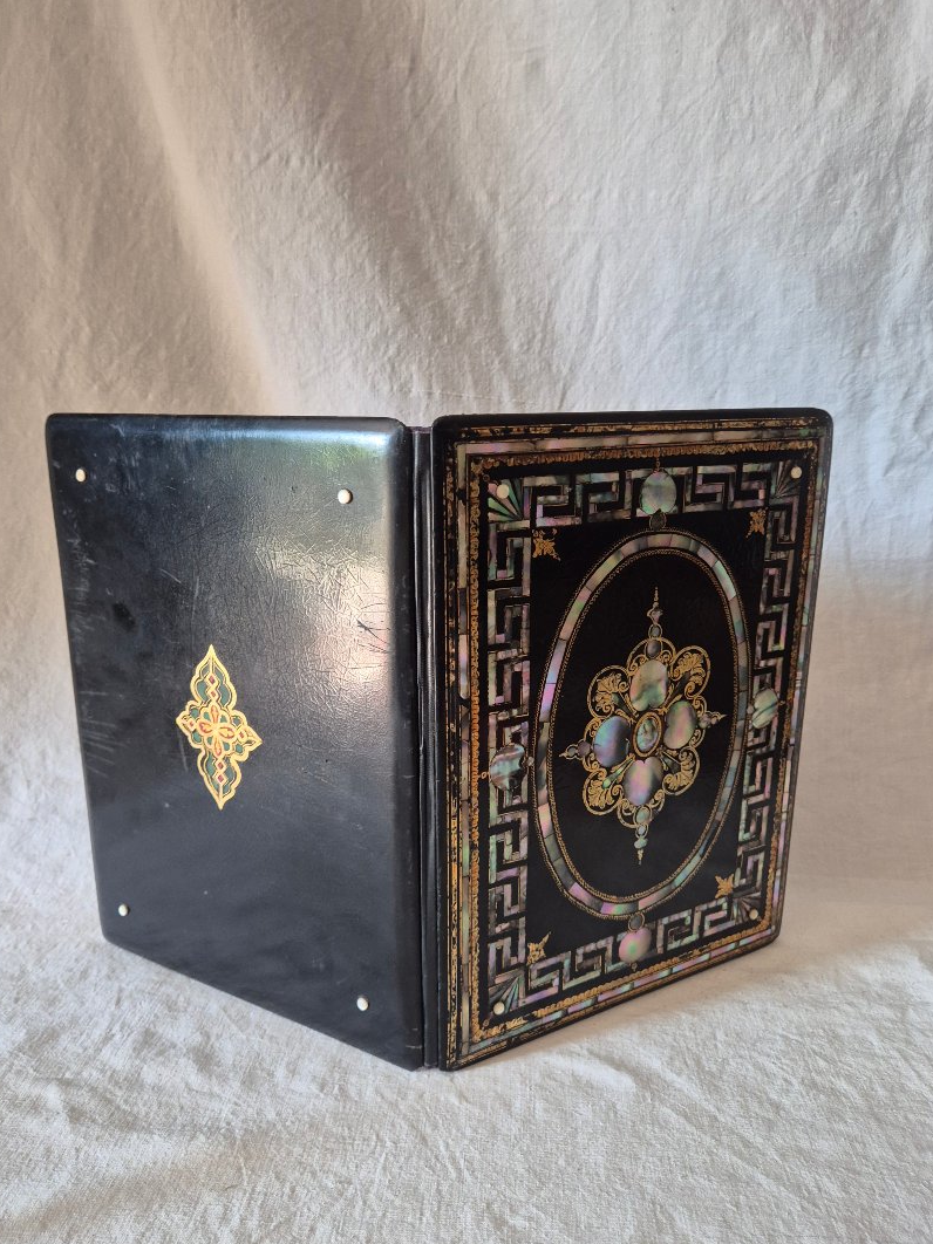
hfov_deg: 53.0
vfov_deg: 67.2
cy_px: 682
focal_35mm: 26
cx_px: 455
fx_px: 935
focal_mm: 5.4
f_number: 1.8
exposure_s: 1/100
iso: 400
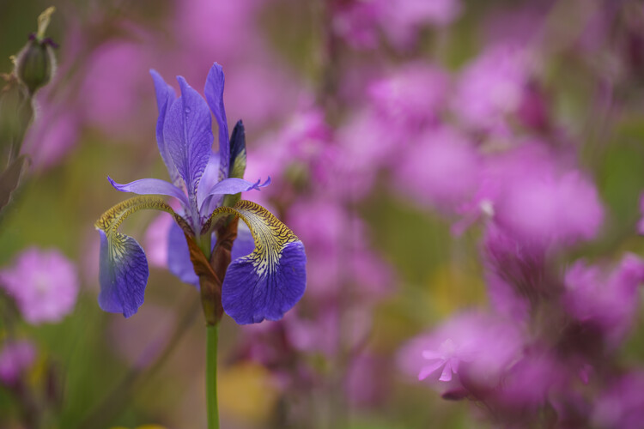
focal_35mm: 180
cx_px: 322
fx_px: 3220
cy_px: 214
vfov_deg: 7.6
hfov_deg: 11.4
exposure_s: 1/320
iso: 320
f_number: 3.5
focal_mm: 180
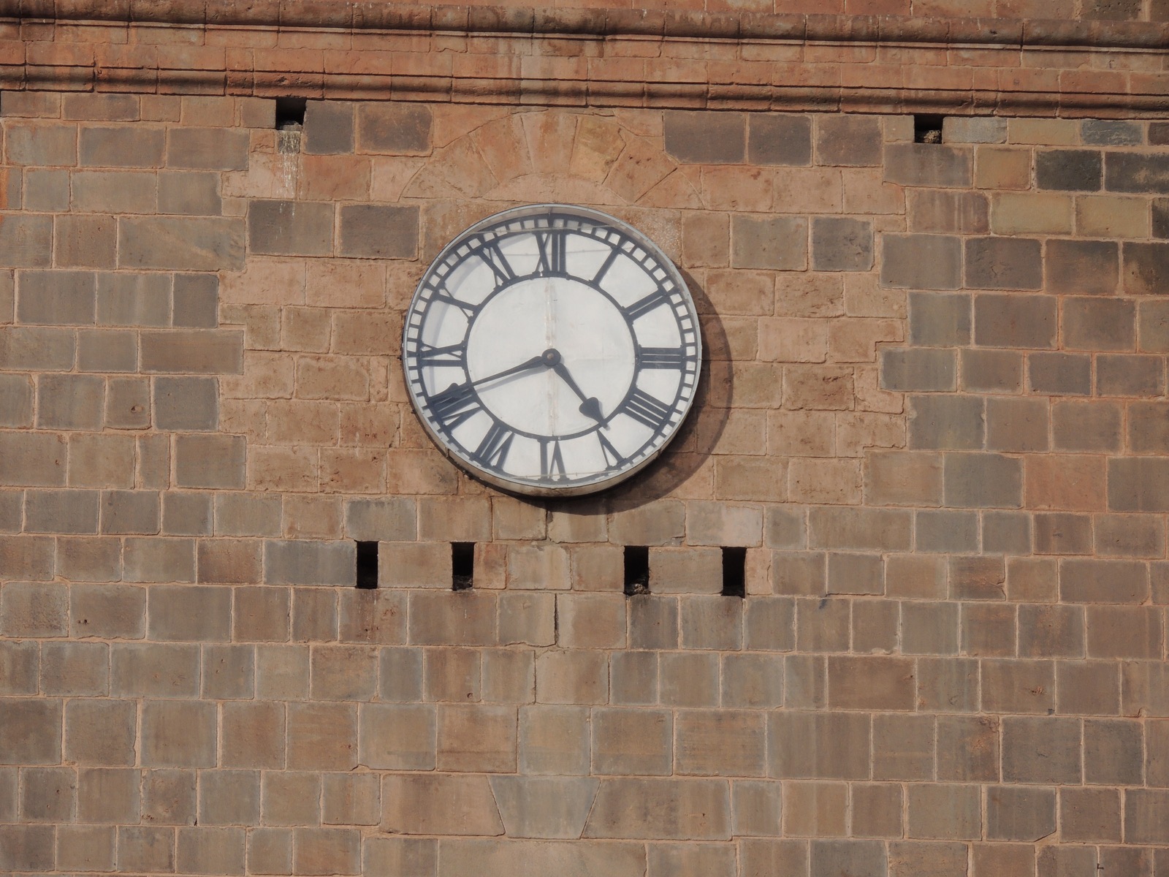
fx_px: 8443
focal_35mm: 250
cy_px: 438
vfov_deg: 5.9
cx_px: 584
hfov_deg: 7.9
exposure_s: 1/500
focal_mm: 44.5
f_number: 4.7
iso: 100
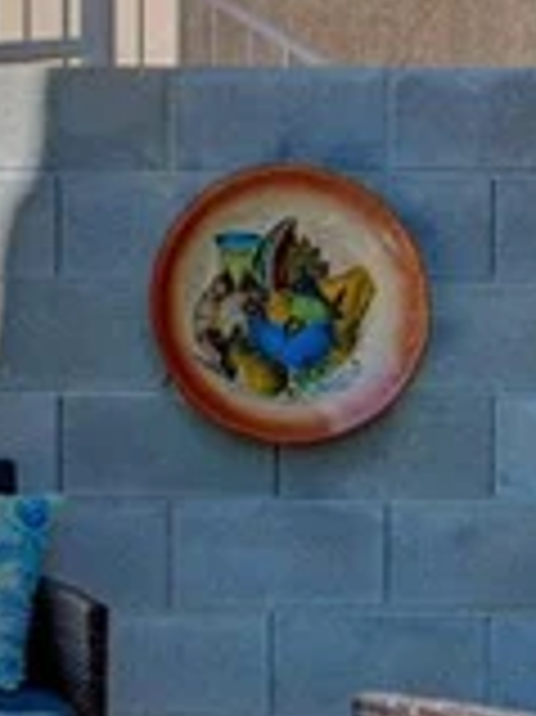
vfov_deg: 19.8
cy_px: 304
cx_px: -338
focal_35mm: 99
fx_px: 2047
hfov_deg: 13.7
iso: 400
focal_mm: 16
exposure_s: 1/800
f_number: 9
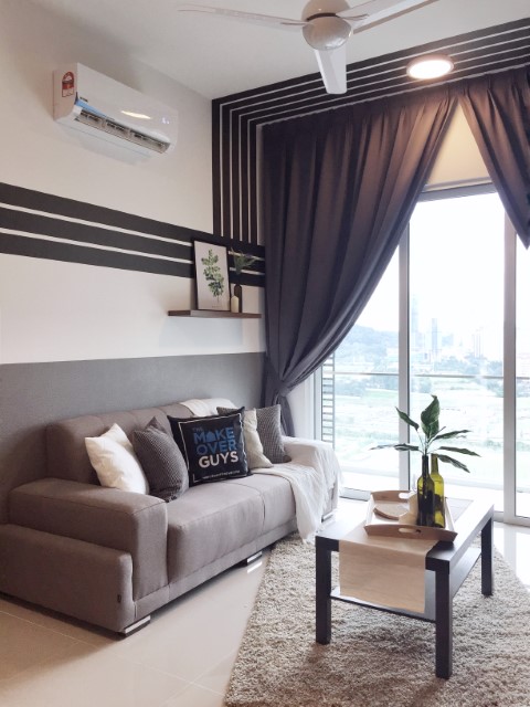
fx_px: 592
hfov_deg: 48.2
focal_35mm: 29
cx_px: 265
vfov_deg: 61.7
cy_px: 354
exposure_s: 1/100
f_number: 2.2
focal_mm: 4.15
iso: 50
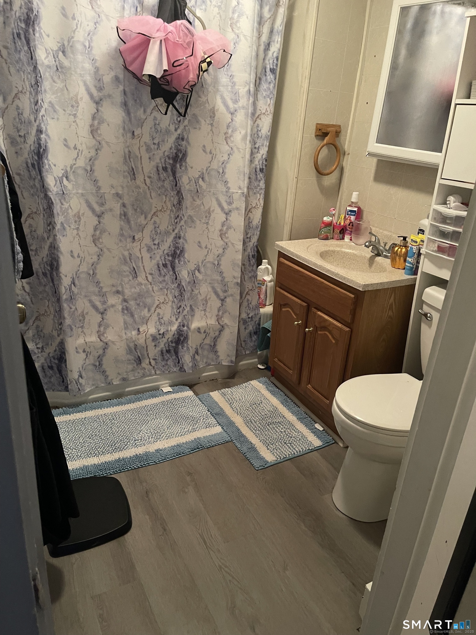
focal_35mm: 25
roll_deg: -5.0
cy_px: 318
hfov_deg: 54.9
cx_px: 238
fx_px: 458
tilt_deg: -23.9
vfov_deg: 69.4
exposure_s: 1/30
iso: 640
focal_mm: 5.1
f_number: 1.6
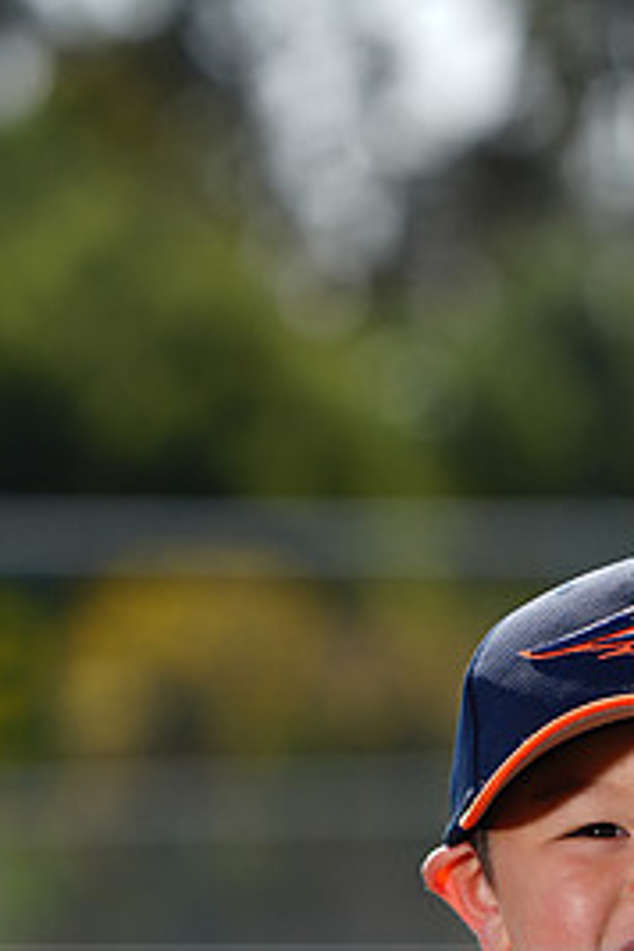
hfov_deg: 3.2
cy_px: 994
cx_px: 625
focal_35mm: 430
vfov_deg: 4.8
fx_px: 11358
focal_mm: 198
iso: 50
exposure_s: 1/250
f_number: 5
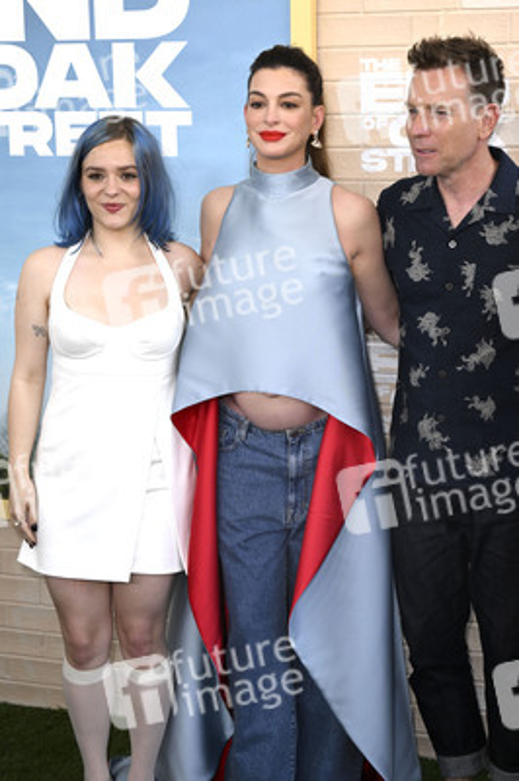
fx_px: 1408
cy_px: 390
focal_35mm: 65
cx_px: 260
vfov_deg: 31.0
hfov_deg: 20.9
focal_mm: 65
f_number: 6.3
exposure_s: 1/250
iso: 640
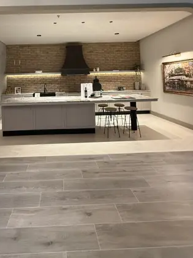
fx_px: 149
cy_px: 76
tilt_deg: +0.7
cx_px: 62
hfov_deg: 64.0
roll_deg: +1.4
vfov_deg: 77.6
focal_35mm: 20
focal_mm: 2.22
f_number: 2.2
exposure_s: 1/60
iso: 400
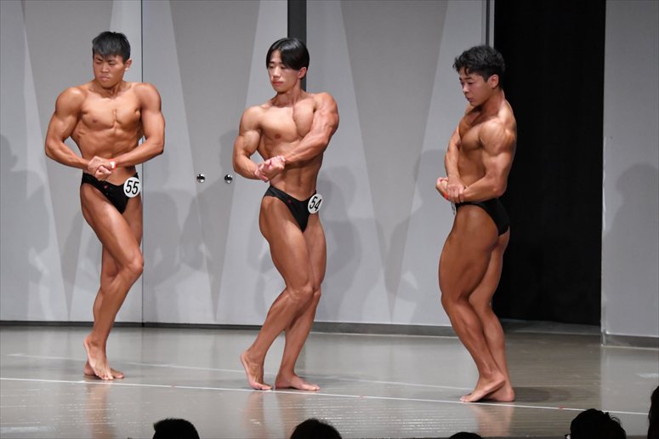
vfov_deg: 6.8
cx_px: 330
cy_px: 220
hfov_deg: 10.2
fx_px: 3696
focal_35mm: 202
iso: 6400
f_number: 5.6
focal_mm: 135
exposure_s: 1/400
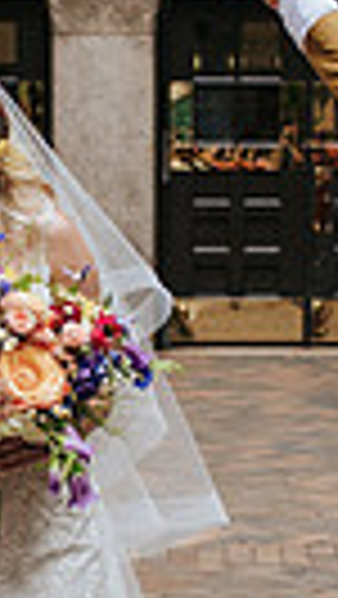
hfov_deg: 6.9
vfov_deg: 12.3
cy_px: 418
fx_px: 2767
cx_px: -91
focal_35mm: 174
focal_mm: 35
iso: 640
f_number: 3.2
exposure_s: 1/400
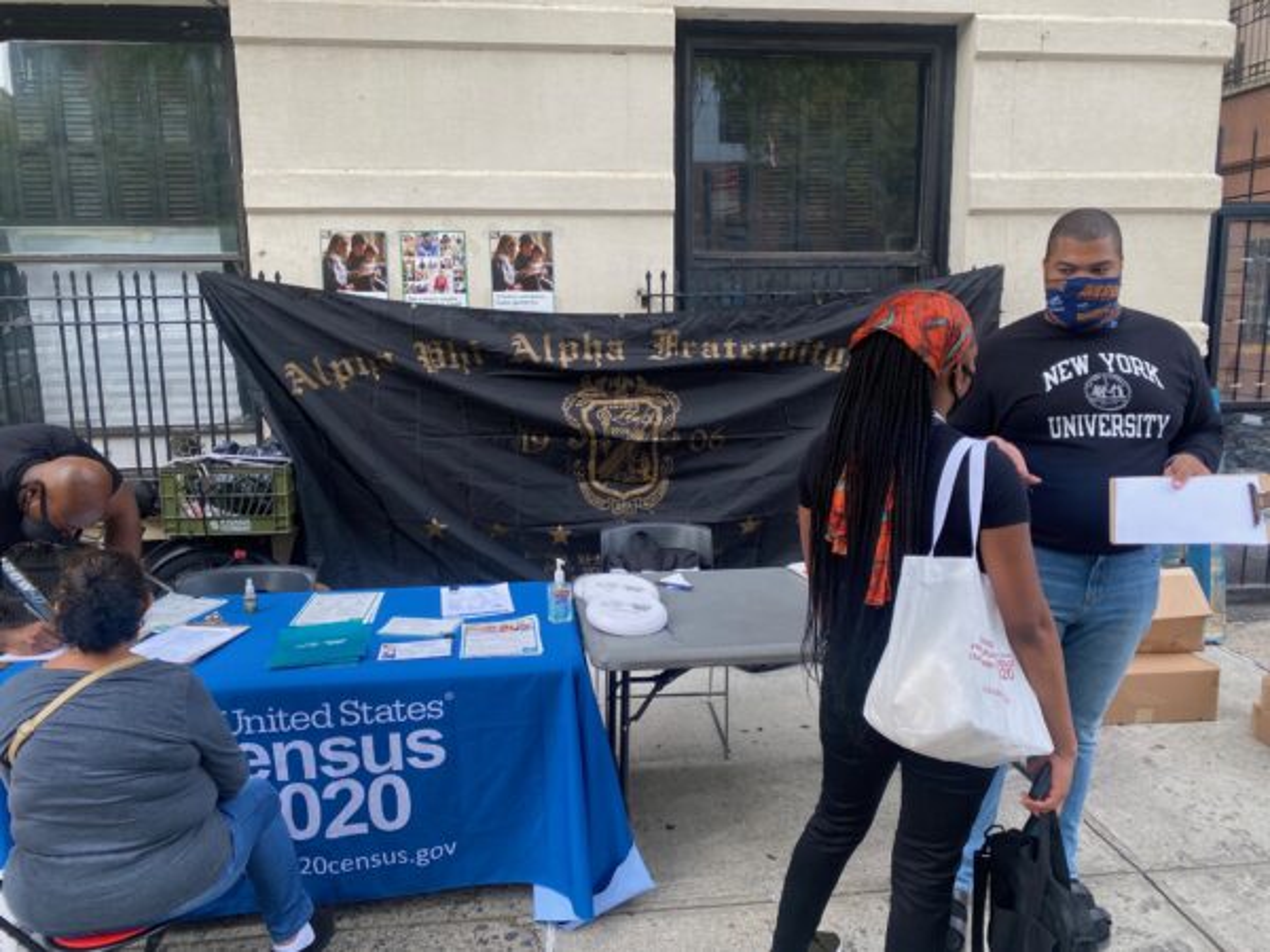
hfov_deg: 67.3
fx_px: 954
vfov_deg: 53.1
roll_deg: +0.2
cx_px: 635
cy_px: 476
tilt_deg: -8.2
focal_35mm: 26
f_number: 1.8
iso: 32
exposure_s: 1/522
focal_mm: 4.25
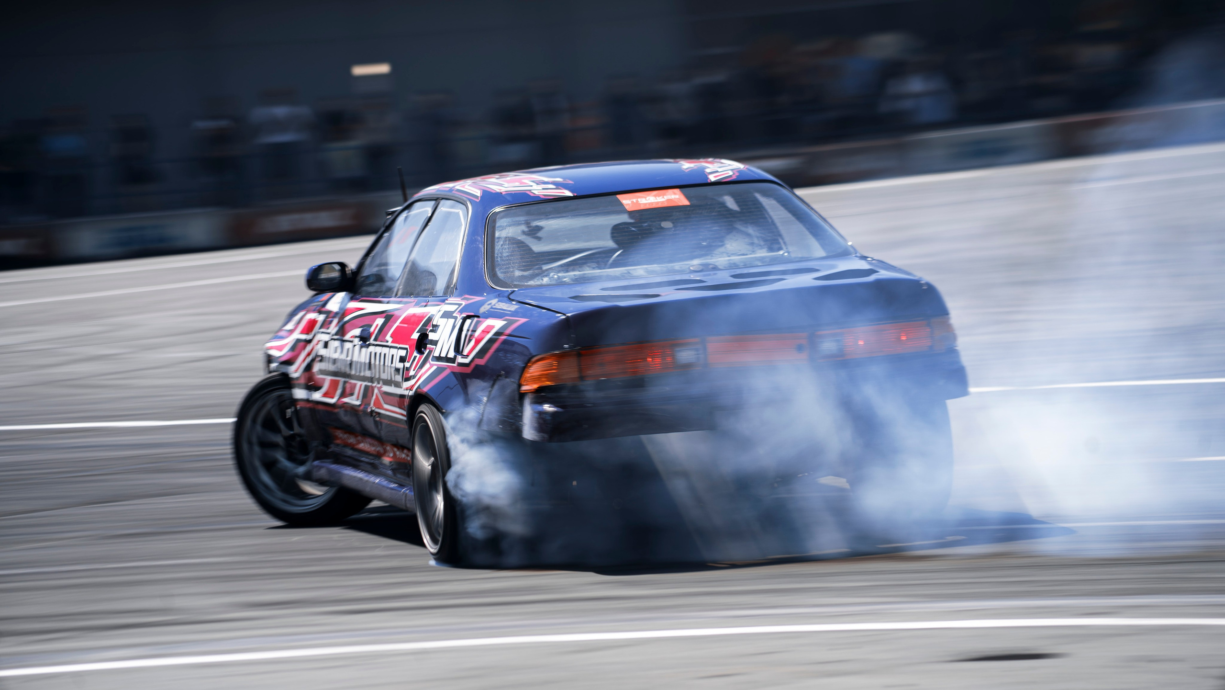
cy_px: 315
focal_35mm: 176
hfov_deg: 12.2
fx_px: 5720
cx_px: 610
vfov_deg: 6.9
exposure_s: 1/125
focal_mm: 150
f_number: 8
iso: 100
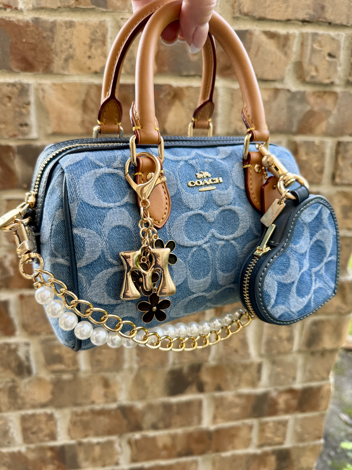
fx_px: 325
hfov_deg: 56.8
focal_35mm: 24
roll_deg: -1.1
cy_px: 235
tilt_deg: -16.6
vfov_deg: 71.6
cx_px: 176
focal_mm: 6.76
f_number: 1.78
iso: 64
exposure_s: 1/177
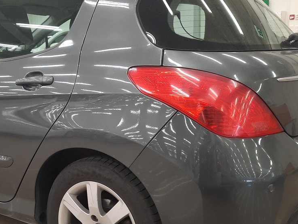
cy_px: 140
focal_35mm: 49
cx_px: 81
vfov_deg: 29.5
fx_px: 422
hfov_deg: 38.1
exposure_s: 1/50
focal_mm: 4.6
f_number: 2
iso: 200
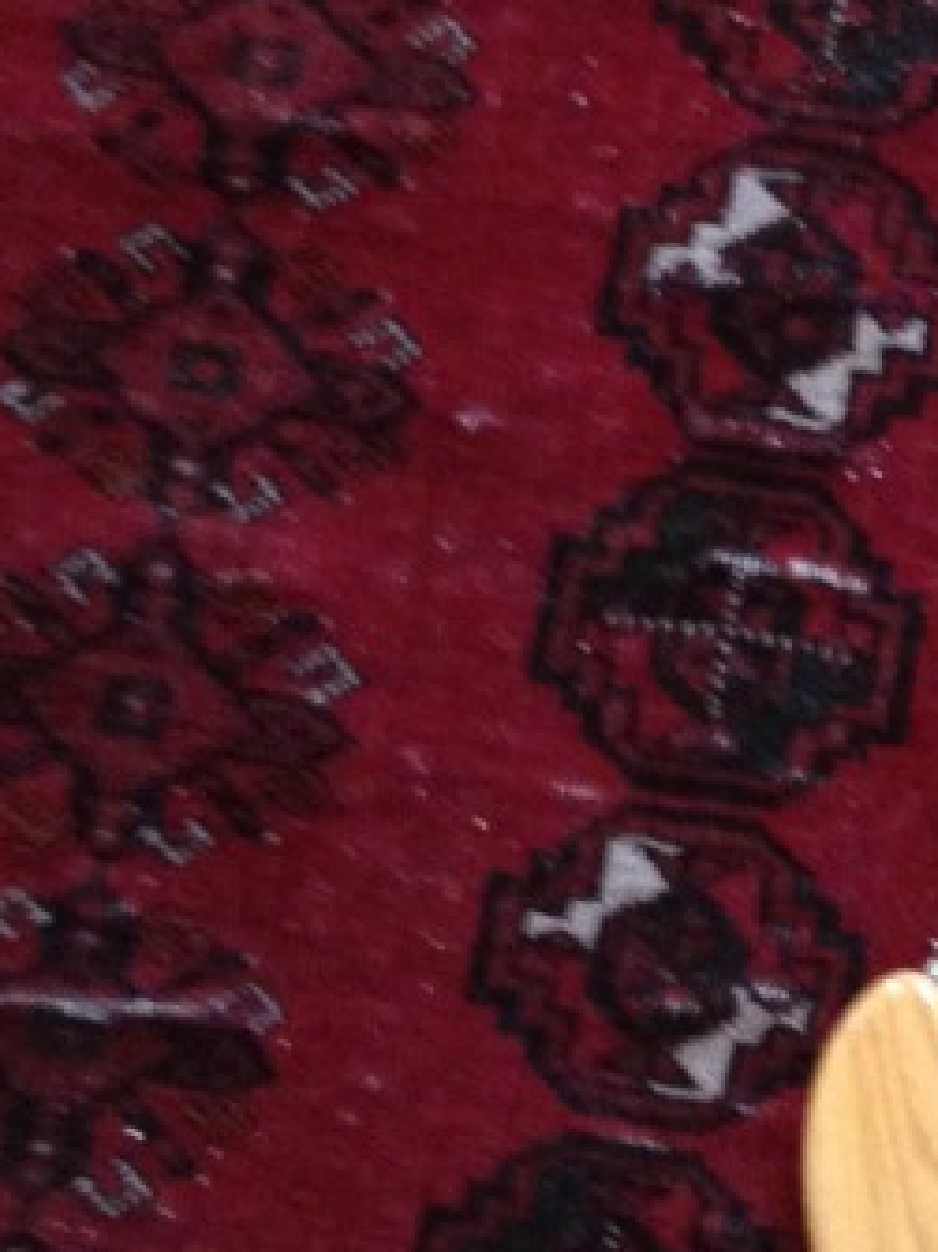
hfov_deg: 13.1
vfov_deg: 18.3
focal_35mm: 107
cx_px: 1405
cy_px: 923
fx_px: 3868
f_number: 2.4
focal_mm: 4.3
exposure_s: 1/20
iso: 400
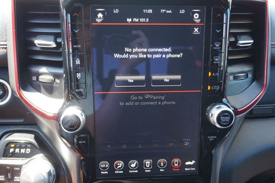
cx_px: 138
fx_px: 240
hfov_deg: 59.5
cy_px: 92
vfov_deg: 41.7
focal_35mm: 32
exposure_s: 1/60
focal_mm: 21
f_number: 4
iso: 400
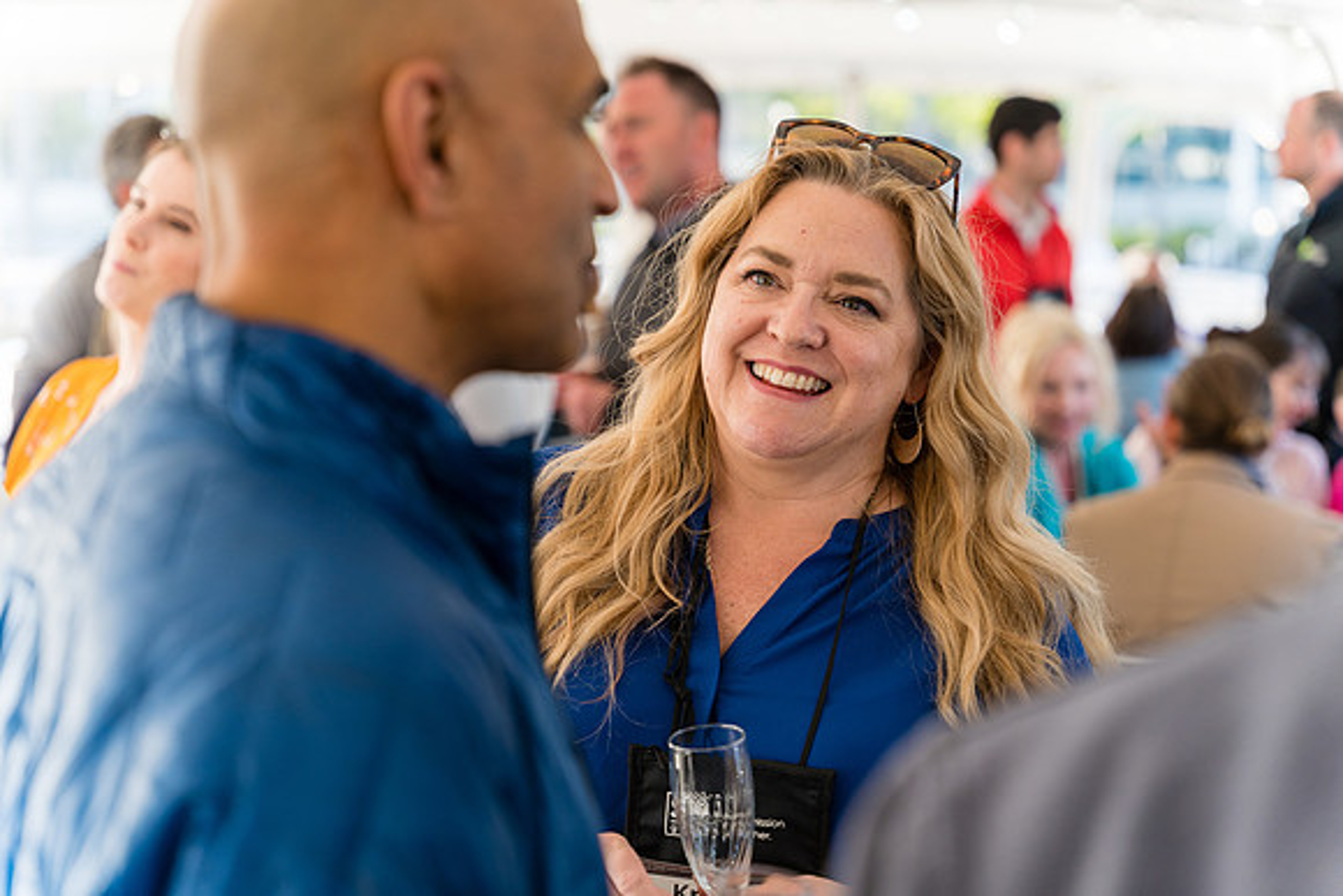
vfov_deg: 19.5
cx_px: 672
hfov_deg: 28.8
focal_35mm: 70
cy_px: 448
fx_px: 2612
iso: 250
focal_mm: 70
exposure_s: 1/320
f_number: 2.8
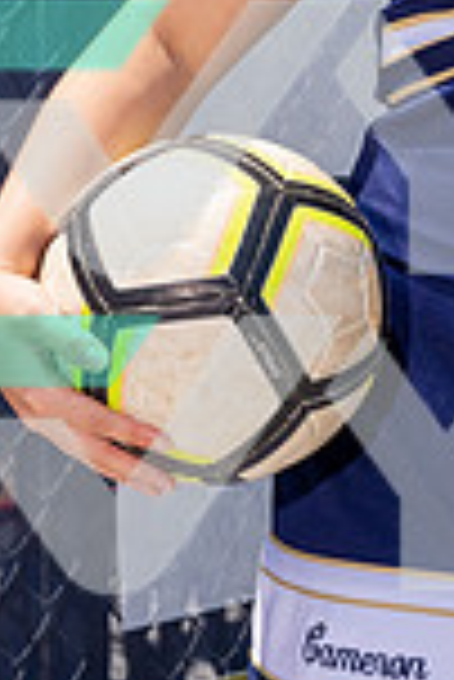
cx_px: 562
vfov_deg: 13.2
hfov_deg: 8.8
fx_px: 2925
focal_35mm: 155
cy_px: 140
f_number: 8
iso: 400
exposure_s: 1/800
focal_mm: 52
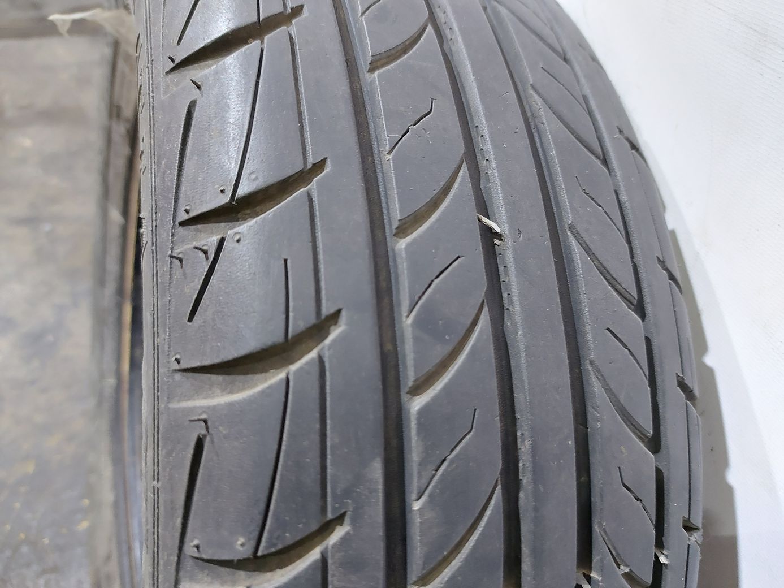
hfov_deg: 71.6
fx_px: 544
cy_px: 294
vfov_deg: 56.8
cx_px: 392
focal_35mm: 24
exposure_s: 1/25
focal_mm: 5.23
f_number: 1.8
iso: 400
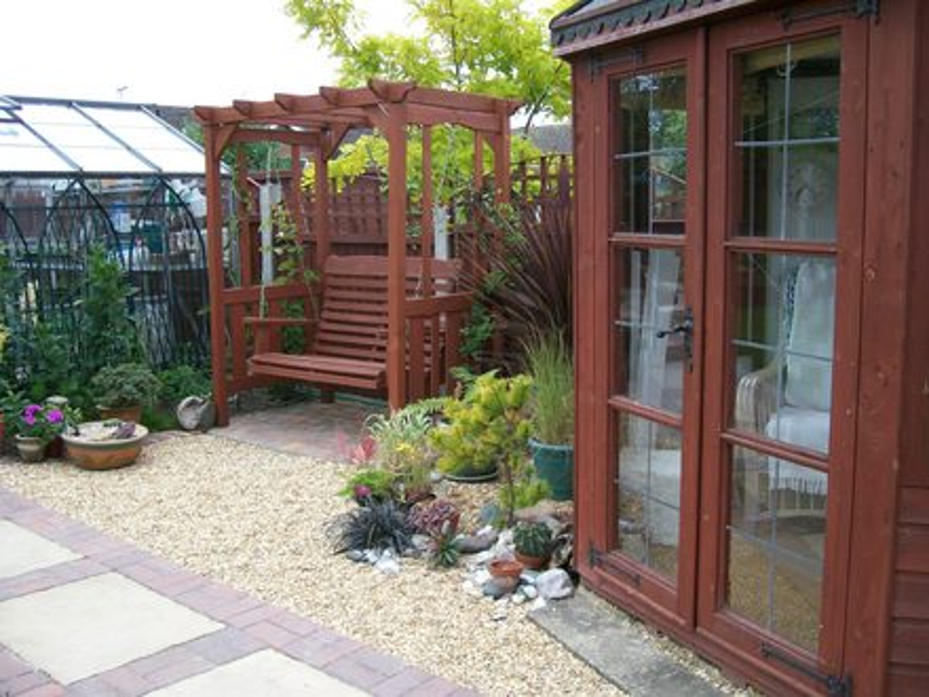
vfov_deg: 40.7
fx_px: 939
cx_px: 464
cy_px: 348
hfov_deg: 52.6
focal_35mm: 35
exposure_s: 1/74
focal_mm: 5.8
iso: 80
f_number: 2.8
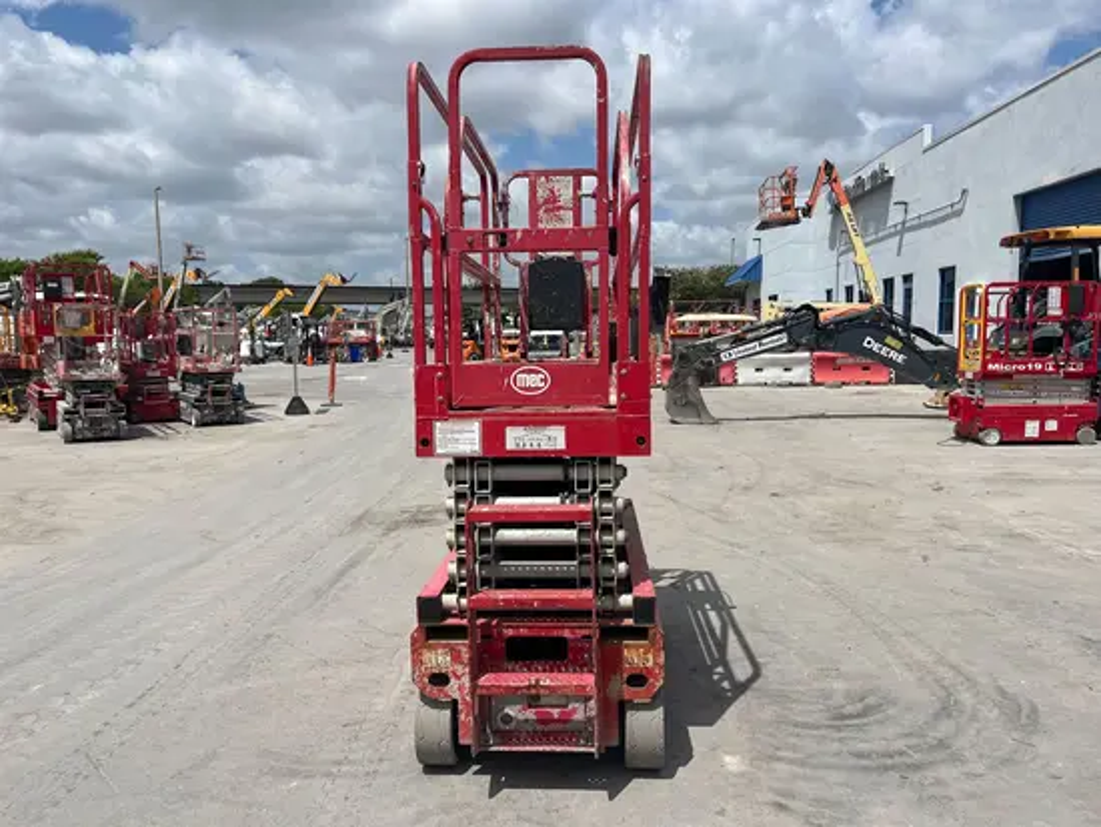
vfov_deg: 53.1
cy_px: 414
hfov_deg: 67.3
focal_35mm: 26
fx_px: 827
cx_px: 550
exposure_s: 1/7353
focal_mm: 5.1
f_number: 1.6
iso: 50
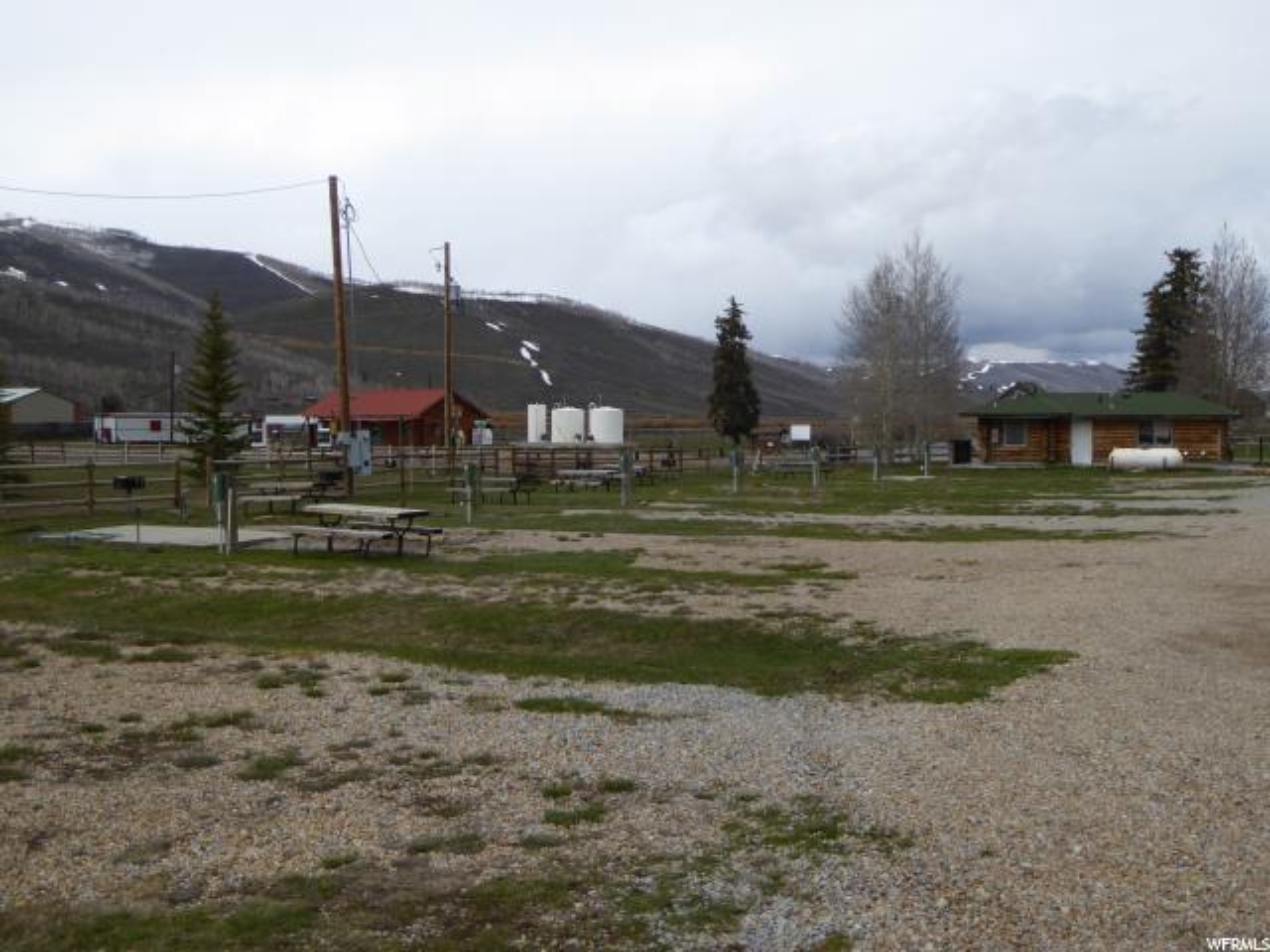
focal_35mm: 36
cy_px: 476
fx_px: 1321
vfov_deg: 39.7
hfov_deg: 51.4
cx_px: 635
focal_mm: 6.3
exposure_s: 1/1600
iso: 100
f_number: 3.7
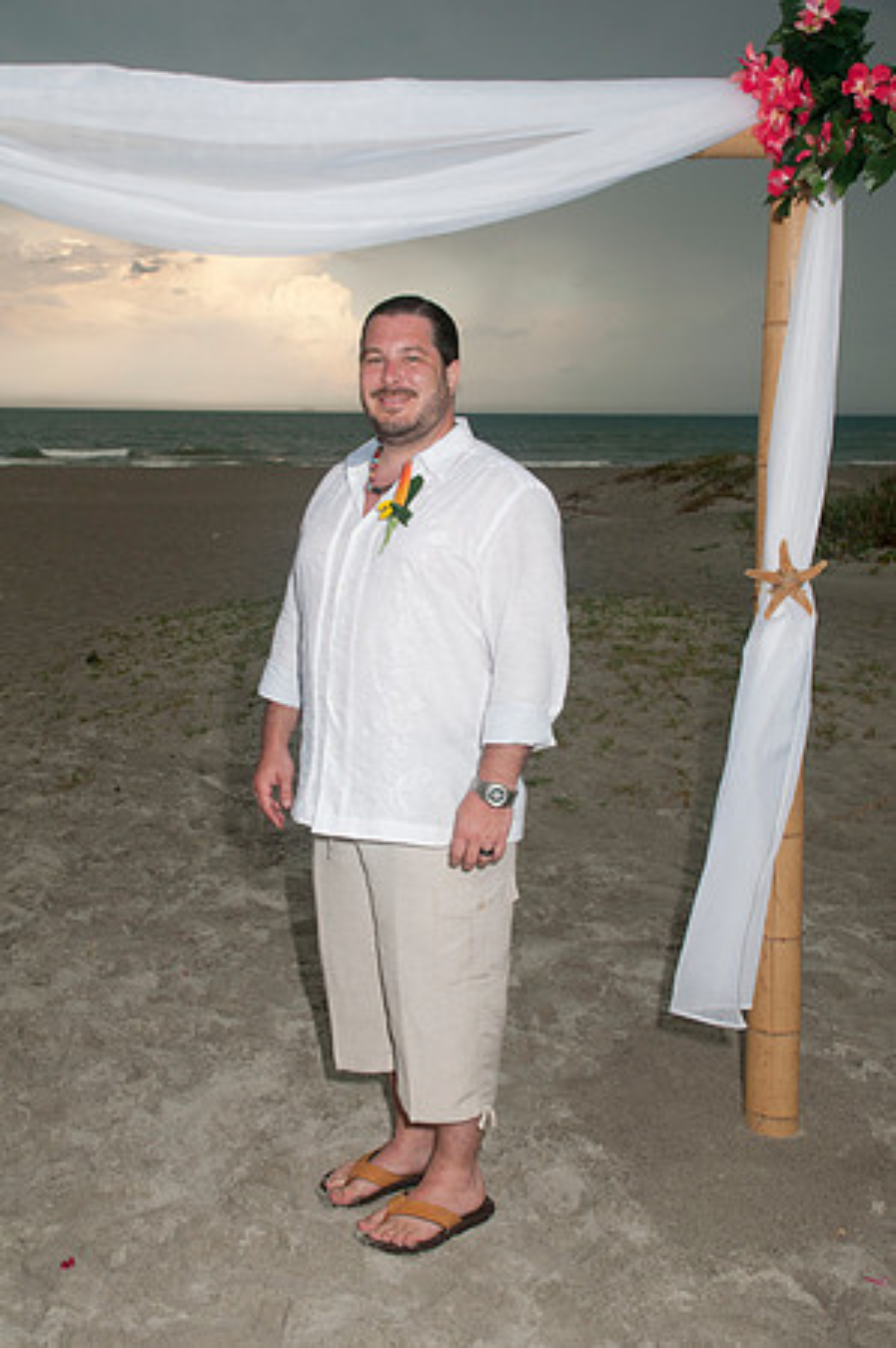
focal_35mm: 39
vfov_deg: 49.6
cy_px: 674
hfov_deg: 34.1
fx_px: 1459
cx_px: 448
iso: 400
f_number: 5.6
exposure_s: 1/200
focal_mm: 26
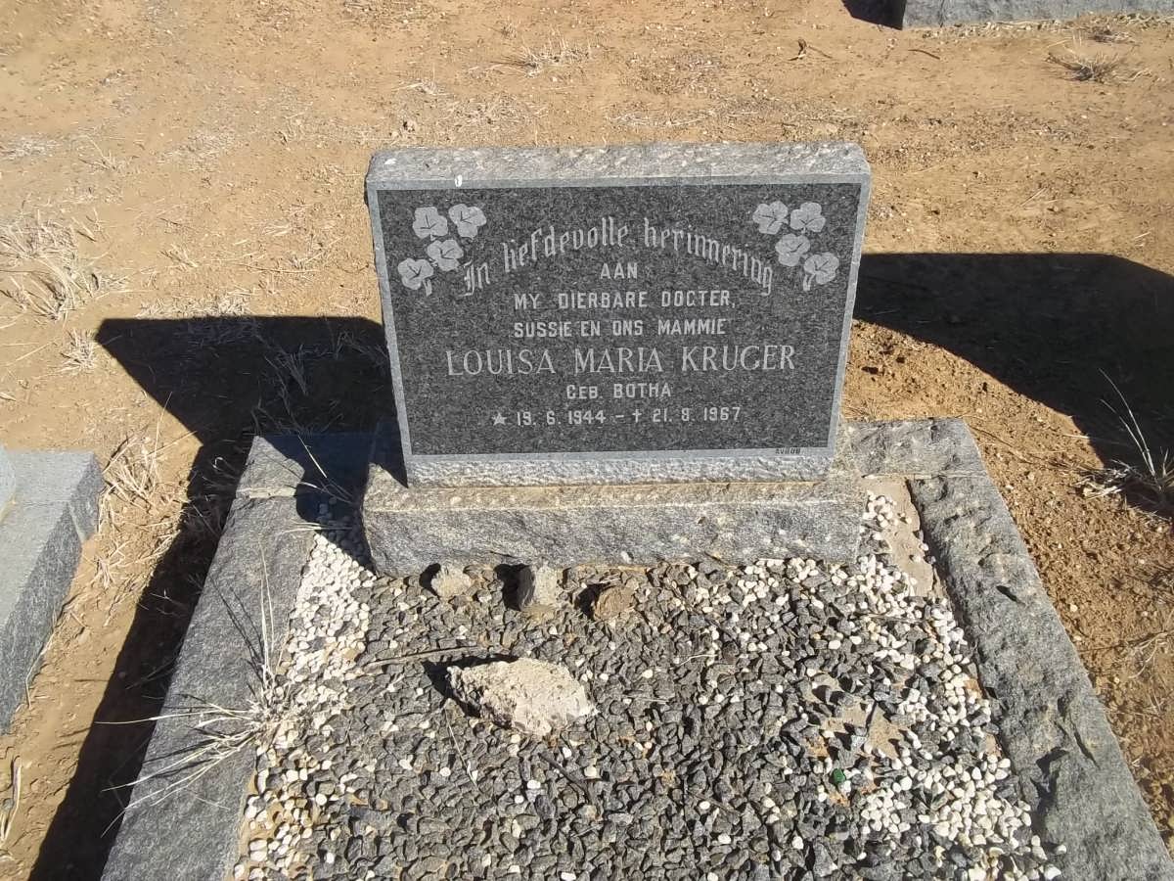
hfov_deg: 56.8
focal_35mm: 32
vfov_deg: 44.2
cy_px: 440
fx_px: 1085
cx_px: 587
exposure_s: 1/400
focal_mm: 5.7
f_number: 5.5
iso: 80
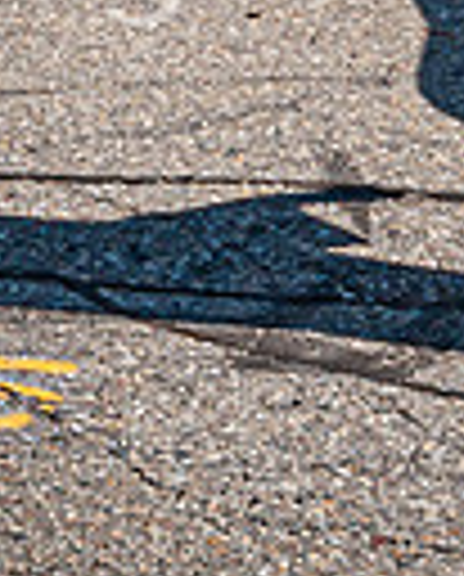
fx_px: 3883
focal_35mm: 227
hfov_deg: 6.8
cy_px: -446
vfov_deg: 8.2
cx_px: -87
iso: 200
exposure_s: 1/400
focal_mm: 24
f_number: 10
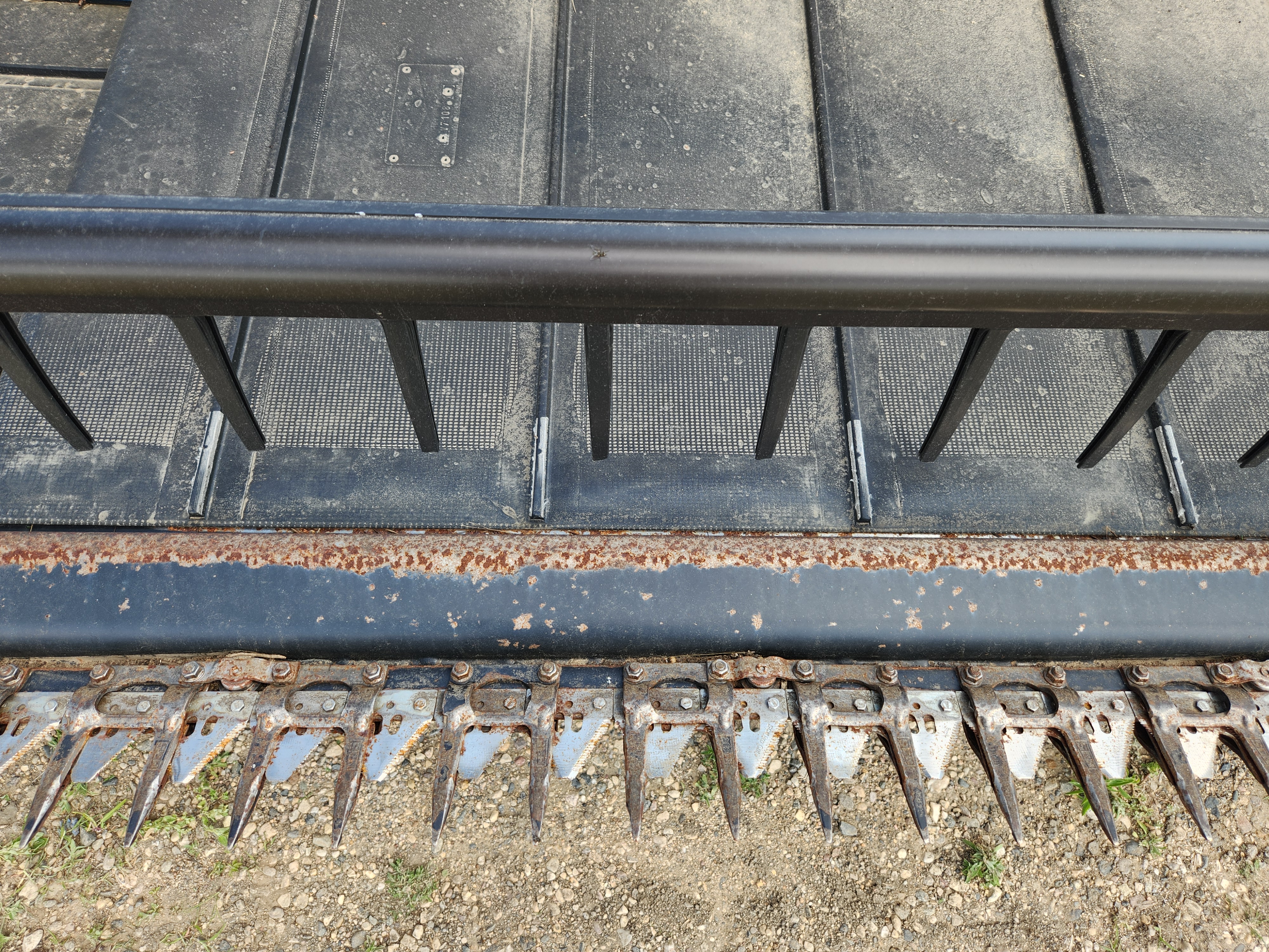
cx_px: 634
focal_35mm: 23
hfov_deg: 73.9
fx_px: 843
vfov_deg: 58.9
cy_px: 476
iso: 20
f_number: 1.8
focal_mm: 5.4
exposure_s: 1/189
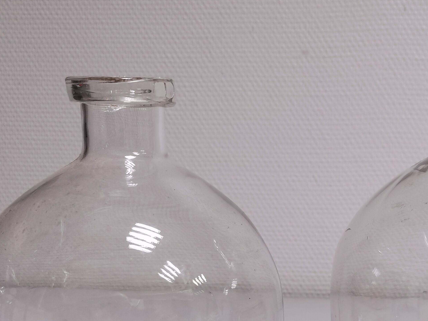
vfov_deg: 25.0
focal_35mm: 57
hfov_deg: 33.2
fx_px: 705
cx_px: 315
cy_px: 281
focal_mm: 5.58
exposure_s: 1/100
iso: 160
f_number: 1.8
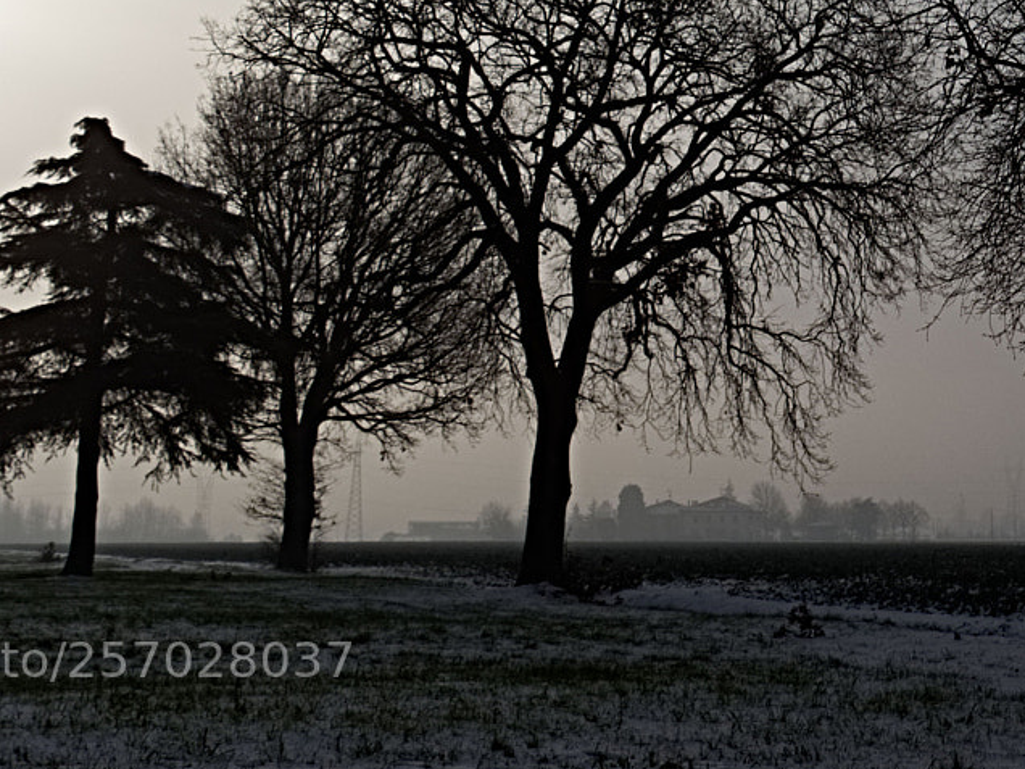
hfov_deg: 25.2
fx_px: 2257
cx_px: 799
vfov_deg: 18.6
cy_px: -74
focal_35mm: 76
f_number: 6.3
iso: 200
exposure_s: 1/4000
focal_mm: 21
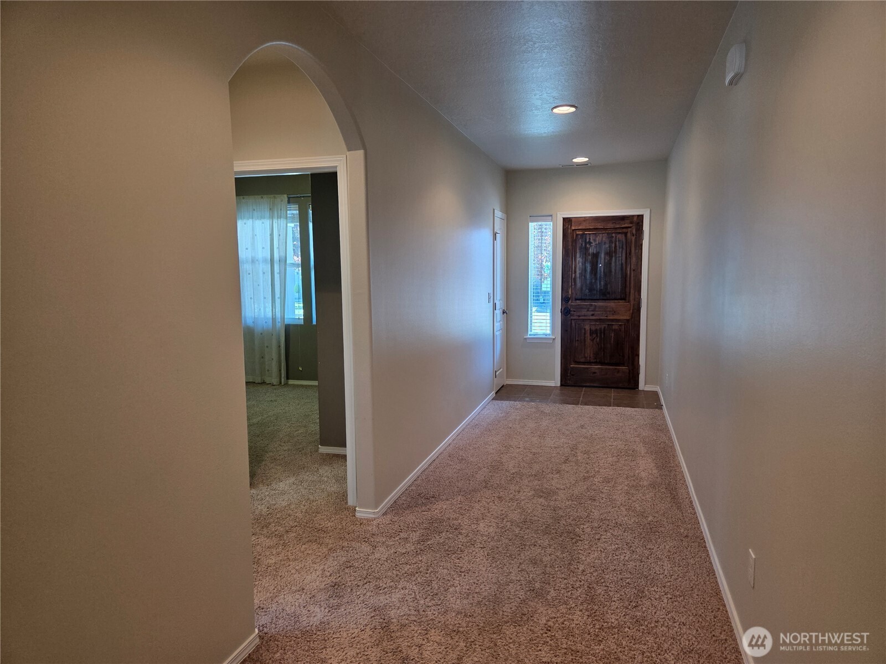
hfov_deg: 73.9
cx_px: 443
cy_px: 332
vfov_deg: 58.9
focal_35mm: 23
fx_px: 589
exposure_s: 1/120
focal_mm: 5.4
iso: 320
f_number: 1.8
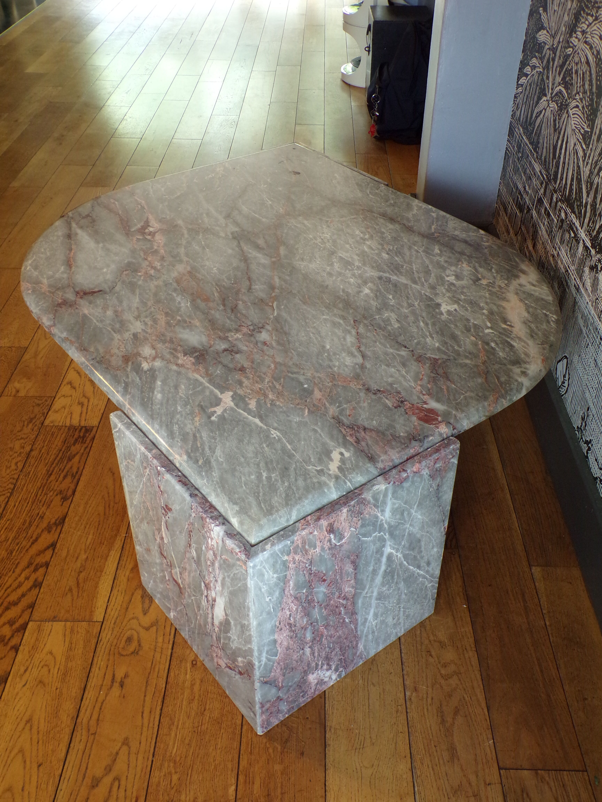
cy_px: 401
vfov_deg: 56.8
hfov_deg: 44.2
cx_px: 301
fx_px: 742
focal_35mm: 32
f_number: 3.2
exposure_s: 1/34
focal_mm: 5.8
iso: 200
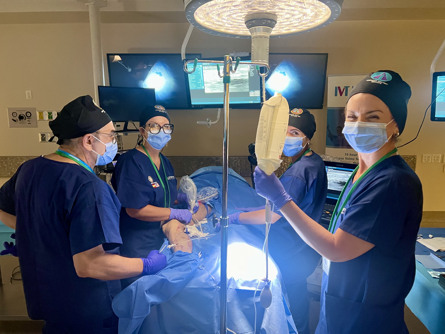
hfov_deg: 67.3
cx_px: 222
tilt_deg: -10.4
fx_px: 334
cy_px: 167
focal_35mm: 26
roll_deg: +0.8
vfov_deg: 53.1
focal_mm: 5.7
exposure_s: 1/60
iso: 500
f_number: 1.5
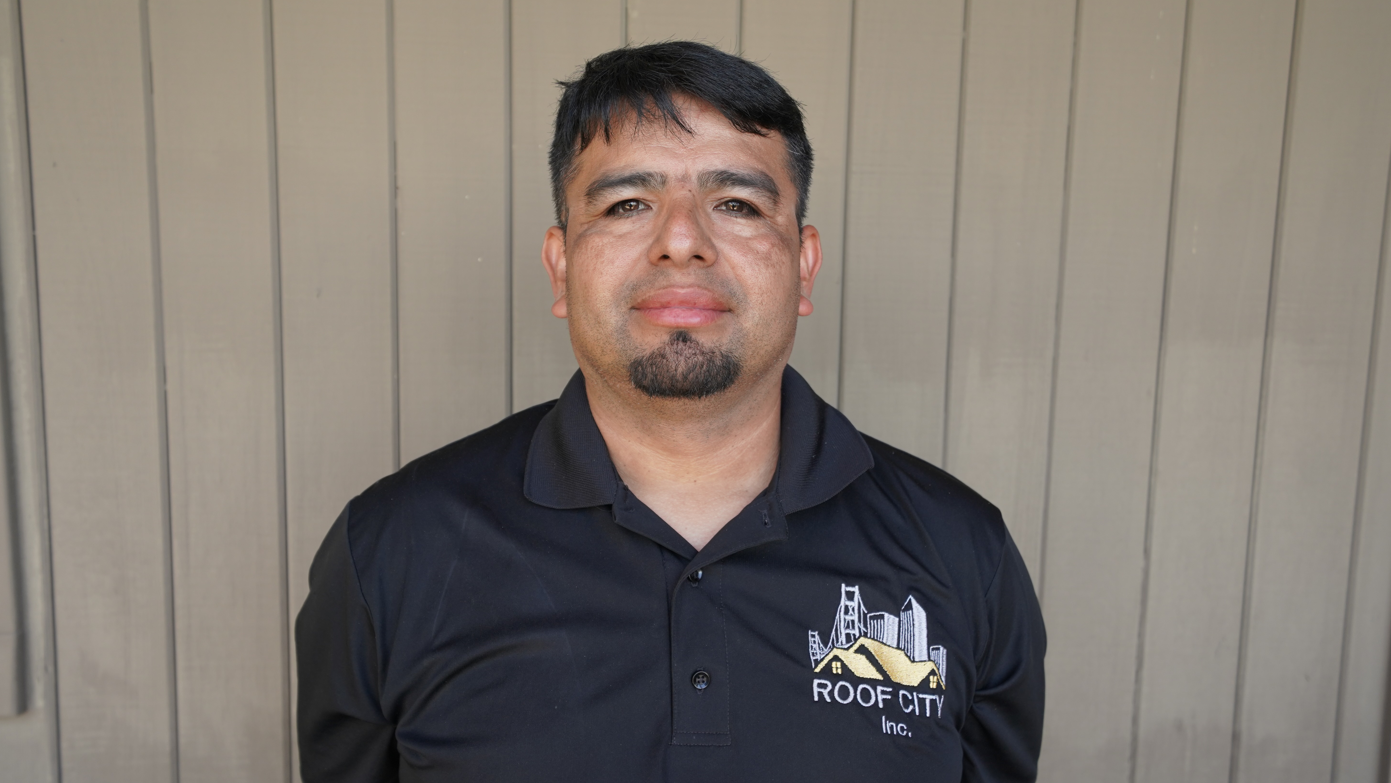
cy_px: 419
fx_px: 959
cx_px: 680
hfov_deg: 71.9
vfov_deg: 44.4
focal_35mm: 26
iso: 320
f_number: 4
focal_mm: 24
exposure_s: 1/160
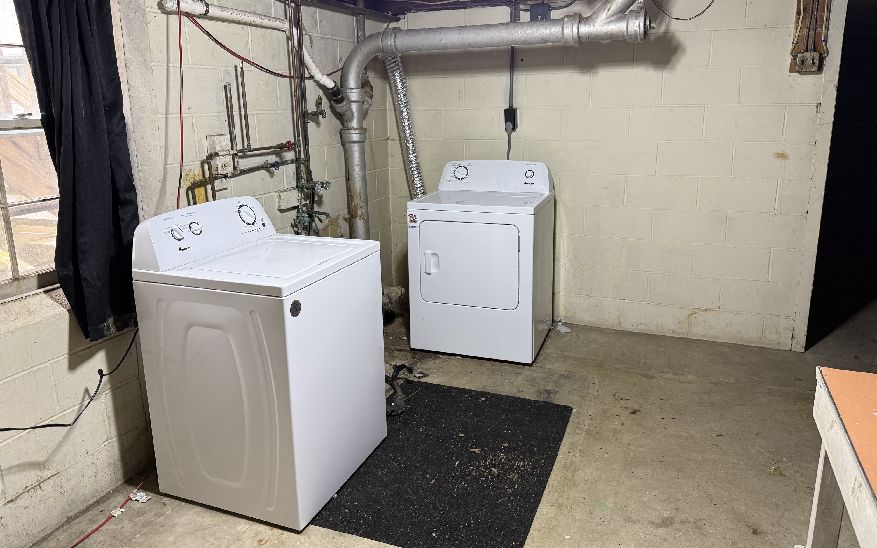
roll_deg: +0.7
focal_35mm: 26
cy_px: 242
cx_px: 431
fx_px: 621
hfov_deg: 70.4
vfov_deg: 47.5
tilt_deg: -12.5
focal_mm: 6.76
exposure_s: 1/60
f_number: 1.78
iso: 200
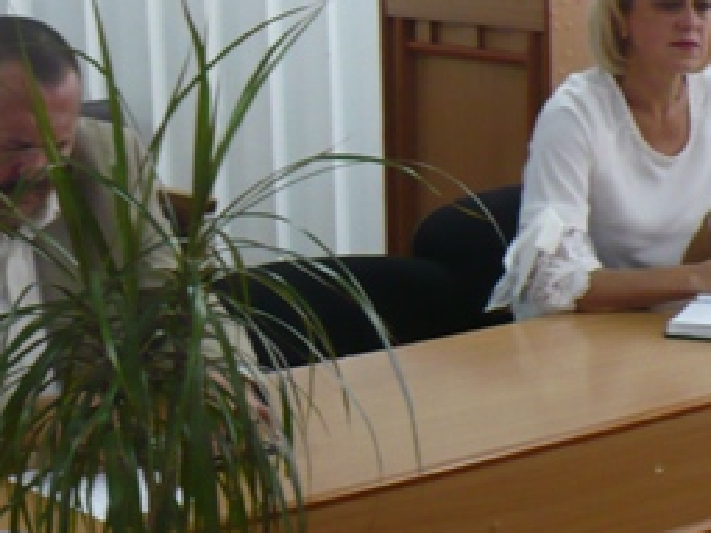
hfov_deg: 20.6
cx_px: 64
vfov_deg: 15.7
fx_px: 1909
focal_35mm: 93
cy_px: 61
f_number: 2.8
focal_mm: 6.1
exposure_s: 1/25
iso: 200
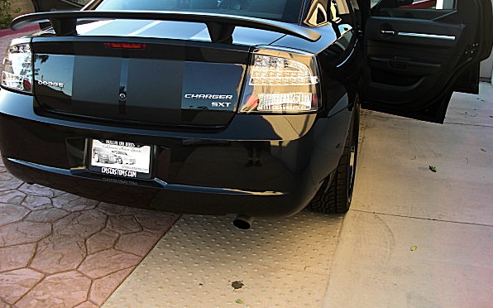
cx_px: 253
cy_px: 127
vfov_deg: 31.2
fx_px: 551
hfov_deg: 48.2
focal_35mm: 41
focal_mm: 6.3
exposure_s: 1/60
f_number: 2.8
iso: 50
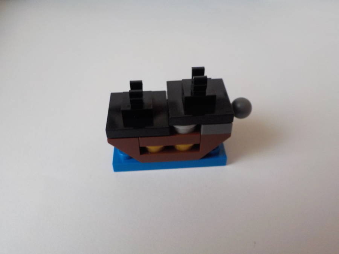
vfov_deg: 46.8
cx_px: 170
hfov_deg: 60.0
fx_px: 294
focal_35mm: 30
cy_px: 127
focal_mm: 4.1
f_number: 3.3
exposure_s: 1/30
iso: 400
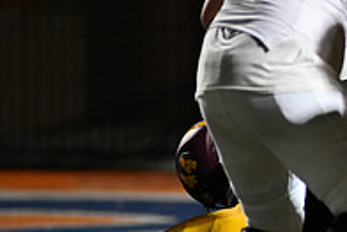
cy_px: 183
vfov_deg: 1.5
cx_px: 462
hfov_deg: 2.3
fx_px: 8575
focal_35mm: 889
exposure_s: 1/1250
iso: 3200
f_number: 2.8
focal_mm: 300
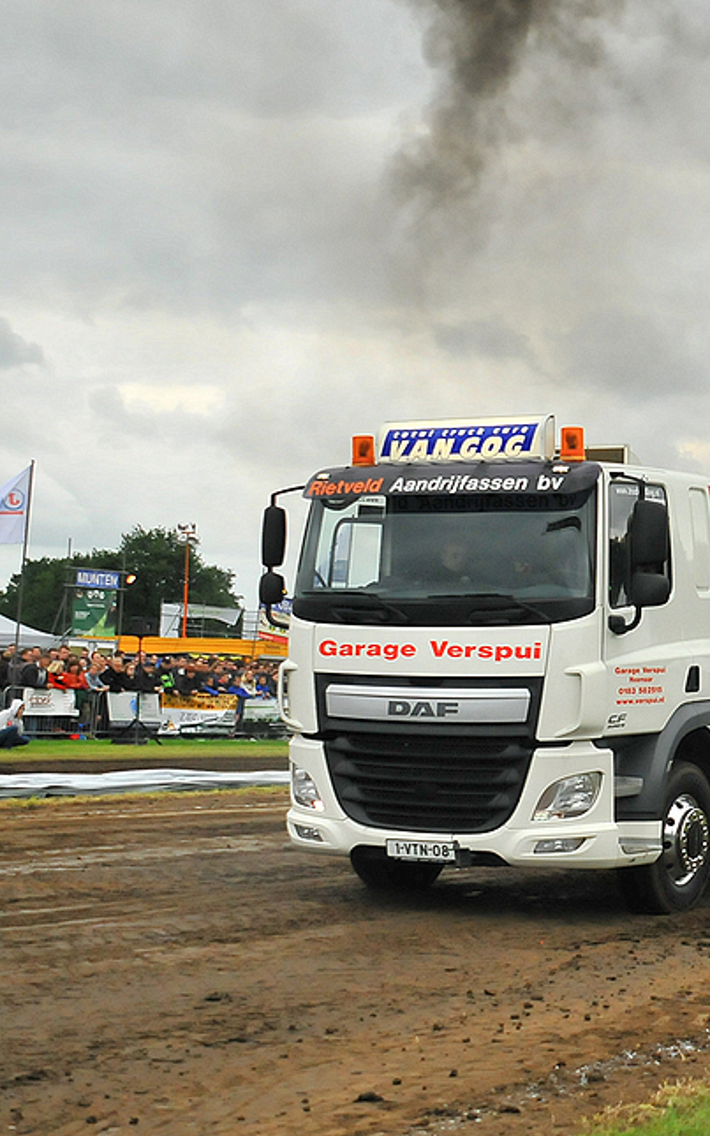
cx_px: 687
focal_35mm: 63
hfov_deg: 20.1
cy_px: 585
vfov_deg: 32.5
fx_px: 1951
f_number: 4
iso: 1000
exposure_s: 1/1000
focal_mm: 26
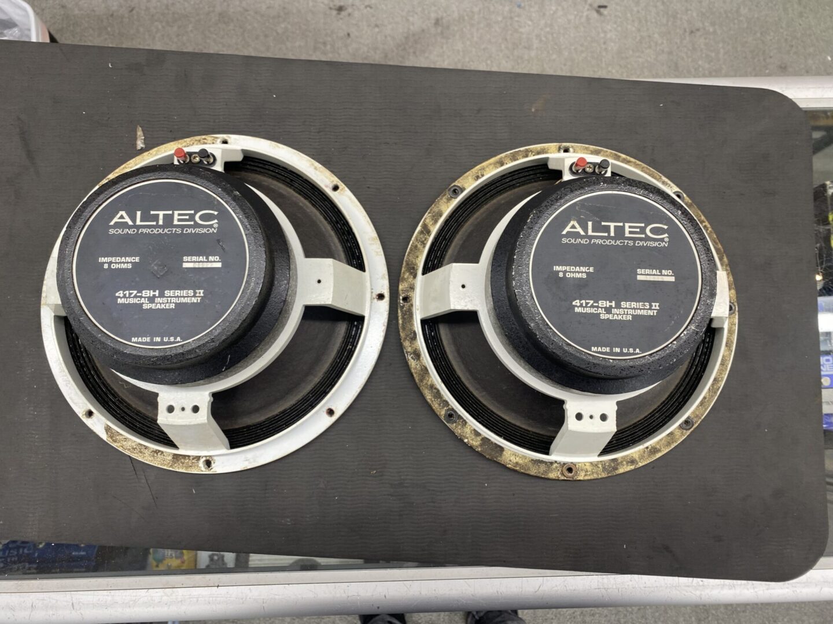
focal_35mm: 26
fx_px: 626
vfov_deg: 53.1
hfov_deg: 67.3
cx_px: 416
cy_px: 312
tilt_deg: -81.9
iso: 80
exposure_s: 1/60
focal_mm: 4.25
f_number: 1.8
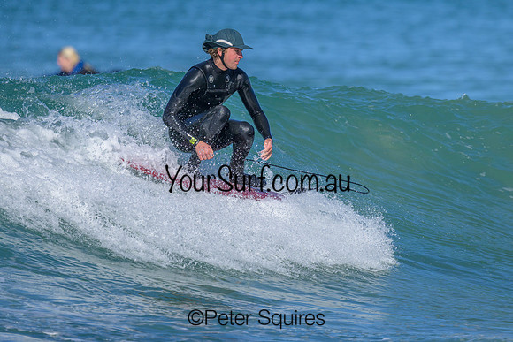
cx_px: 306
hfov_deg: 1.9
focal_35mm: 1093
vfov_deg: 1.3
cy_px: 118
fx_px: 15577
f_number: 6.3
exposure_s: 1/2000
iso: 280
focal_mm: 800
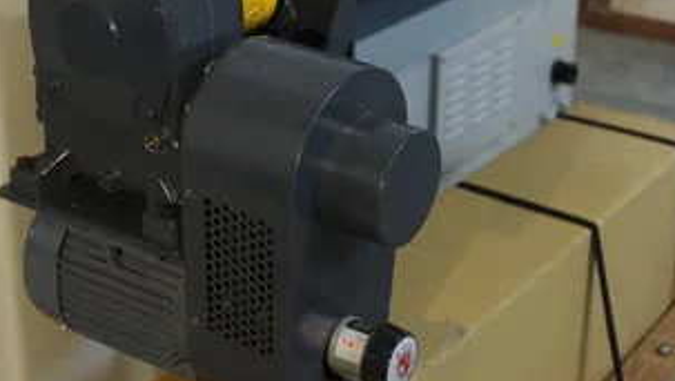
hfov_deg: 30.4
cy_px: 129
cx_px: 250
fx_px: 1236
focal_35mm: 69
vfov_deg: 17.5
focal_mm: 50
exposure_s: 1/250
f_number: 3.5
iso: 1000
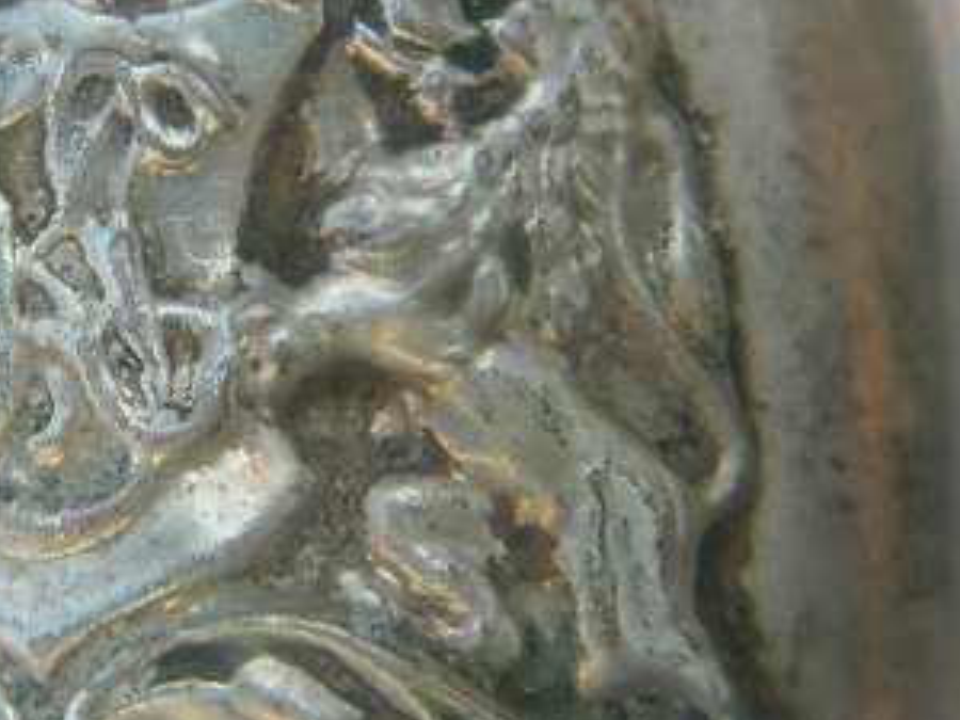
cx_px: 115
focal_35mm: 220
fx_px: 6101
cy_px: 278
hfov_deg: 9.0
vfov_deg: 6.8
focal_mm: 18.6
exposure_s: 1/100
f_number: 4.5
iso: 80
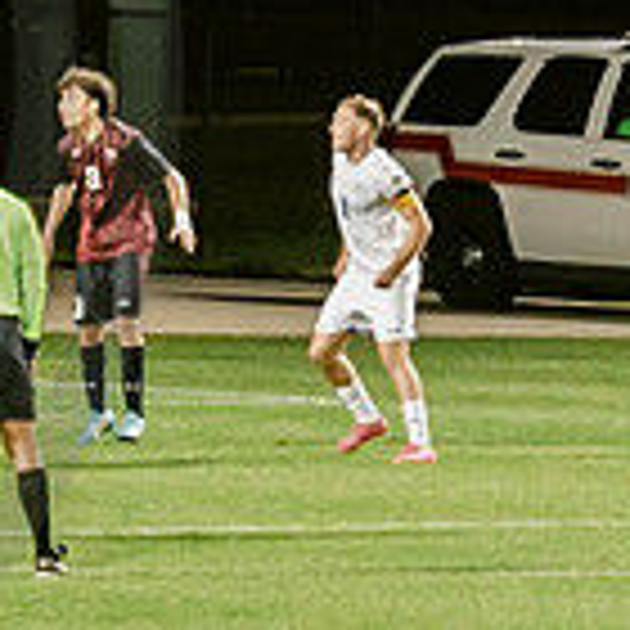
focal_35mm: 754
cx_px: 178
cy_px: 83
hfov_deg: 2.3
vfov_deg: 2.3
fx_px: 15525
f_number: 4
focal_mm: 70
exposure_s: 1/160
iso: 2000
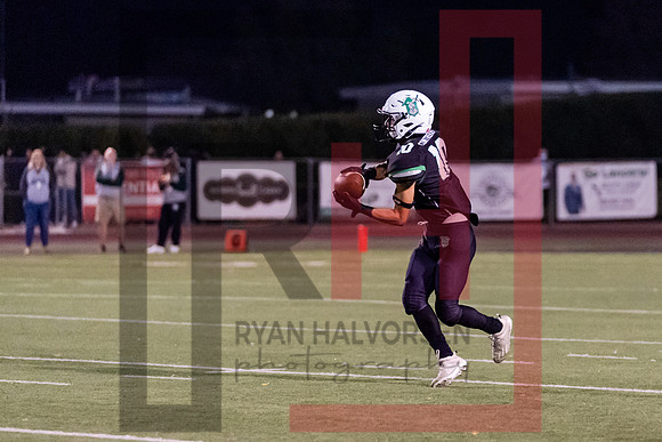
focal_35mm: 222
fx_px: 4084
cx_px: 417
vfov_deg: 6.2
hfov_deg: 9.3
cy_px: 213
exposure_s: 1/1000
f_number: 2.8
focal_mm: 143
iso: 12800
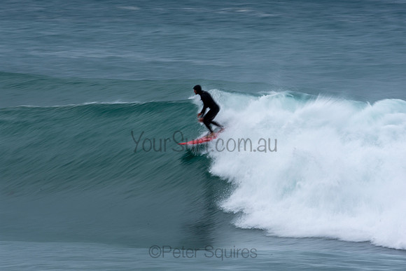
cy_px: 136
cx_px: 203
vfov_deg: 1.8
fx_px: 8460
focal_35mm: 750
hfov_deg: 2.7
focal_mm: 500
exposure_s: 1/20
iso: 100
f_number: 29
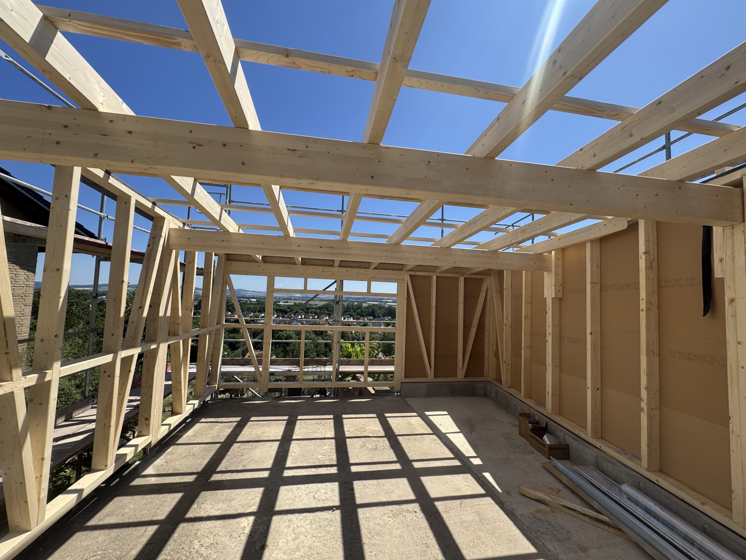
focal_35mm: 14
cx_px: 373
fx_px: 302
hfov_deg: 102.1
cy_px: 280
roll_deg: -3.3
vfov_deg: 85.7
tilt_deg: +2.5
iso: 50
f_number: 2.2
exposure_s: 1/1748
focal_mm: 2.22
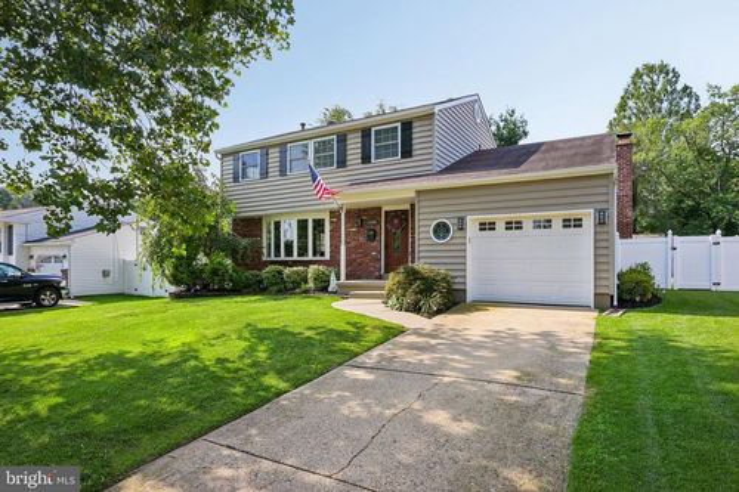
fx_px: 410
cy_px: 246
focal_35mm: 20
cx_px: 370
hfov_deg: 84.0
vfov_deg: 61.9
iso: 400
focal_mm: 20
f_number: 11
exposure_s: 1/200
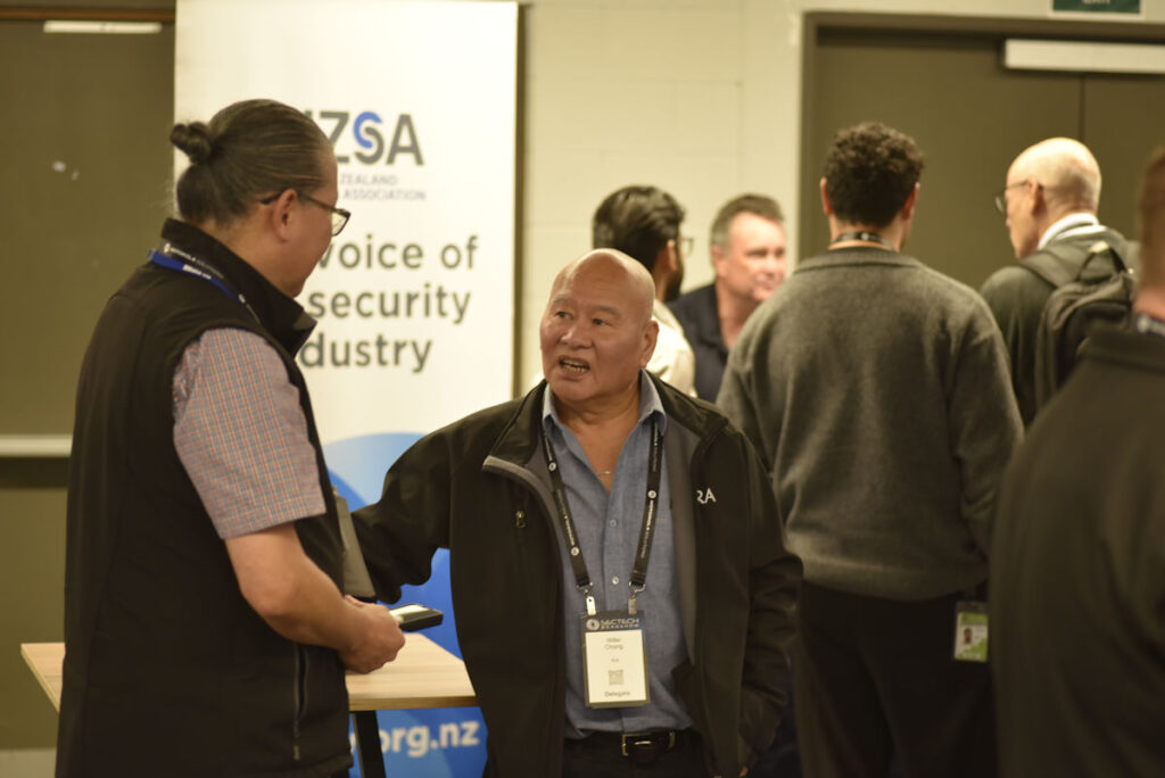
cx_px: 582
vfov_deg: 13.7
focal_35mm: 100
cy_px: 389
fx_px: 3238
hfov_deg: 20.4
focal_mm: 100
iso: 1600
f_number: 2.8
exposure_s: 1/125
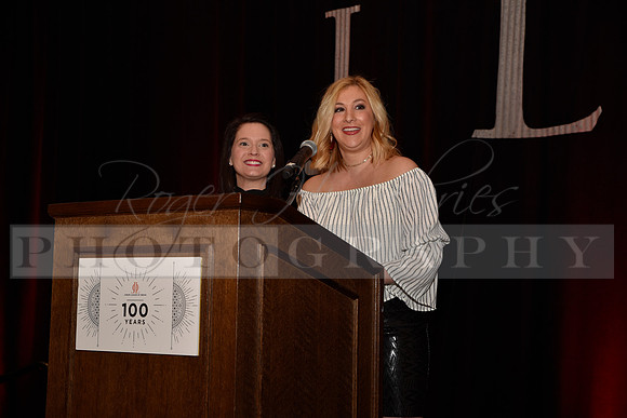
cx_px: 314
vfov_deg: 21.9
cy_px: 209
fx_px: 1080
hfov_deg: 32.4
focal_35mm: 62
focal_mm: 62
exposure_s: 1/60
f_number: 5
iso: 200
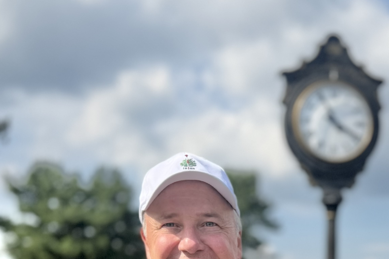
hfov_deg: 30.9
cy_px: 374
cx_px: 353
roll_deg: -1.3
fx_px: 670
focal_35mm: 62
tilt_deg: -5.0
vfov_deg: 19.5
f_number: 1.78
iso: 80
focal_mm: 6.76
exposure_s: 1/3584
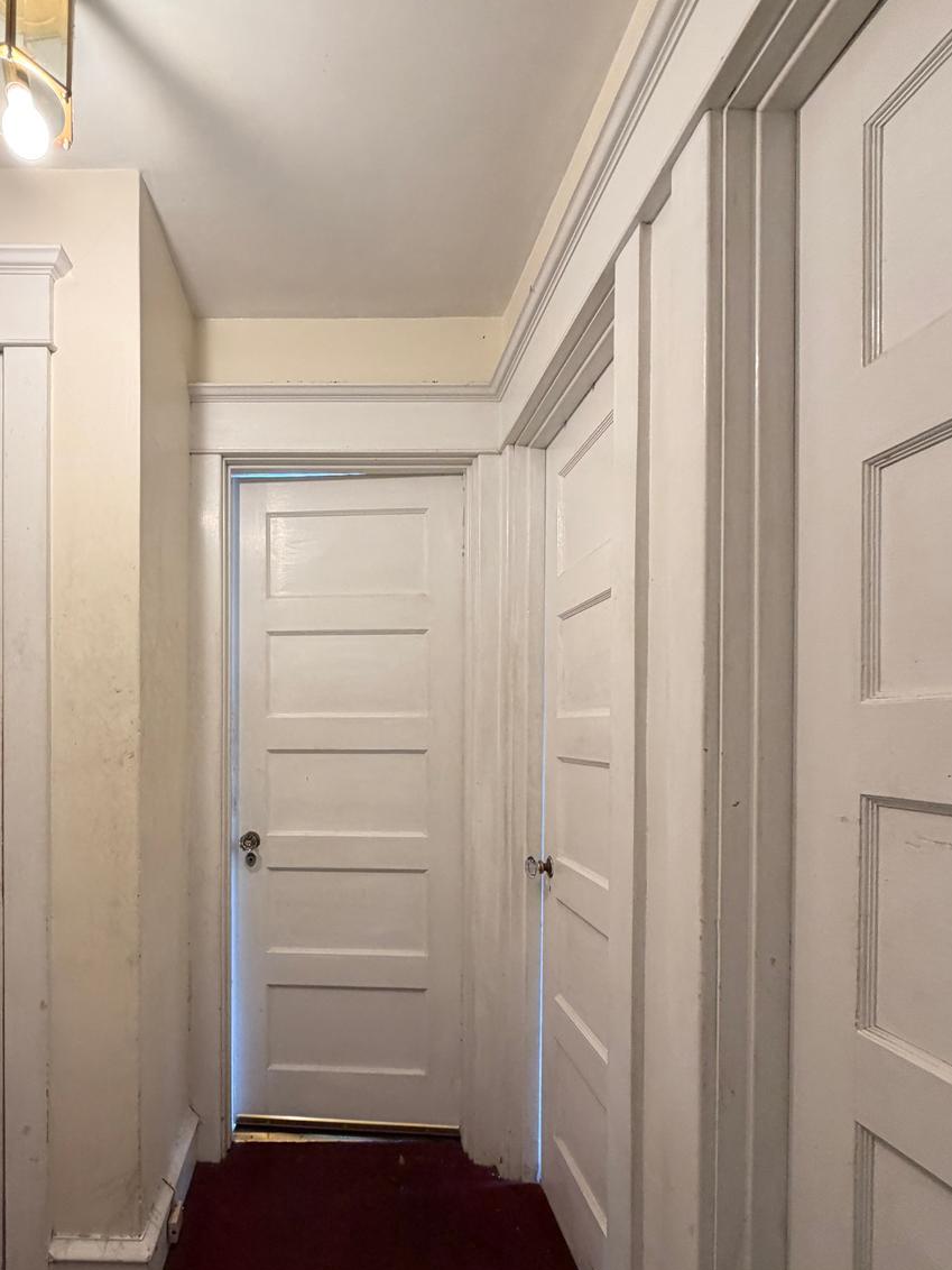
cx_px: 341
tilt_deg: -2.8
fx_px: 697
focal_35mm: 19
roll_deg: -0.4
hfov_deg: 67.3
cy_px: 745
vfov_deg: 83.9
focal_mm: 2.22
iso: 200
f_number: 2.2
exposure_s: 1/60
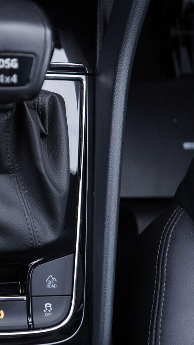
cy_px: 172
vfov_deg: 36.6
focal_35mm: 57
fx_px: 521
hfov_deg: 19.8
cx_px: -39
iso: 320
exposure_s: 1/40
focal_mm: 24
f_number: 2.8
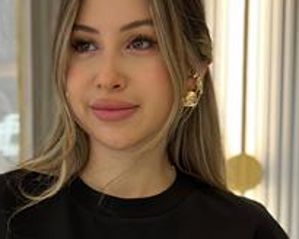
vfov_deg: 12.5
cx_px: 112
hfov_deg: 16.1
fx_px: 1053
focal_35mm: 119
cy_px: 318
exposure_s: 1/50
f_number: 1.78
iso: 160
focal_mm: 6.86
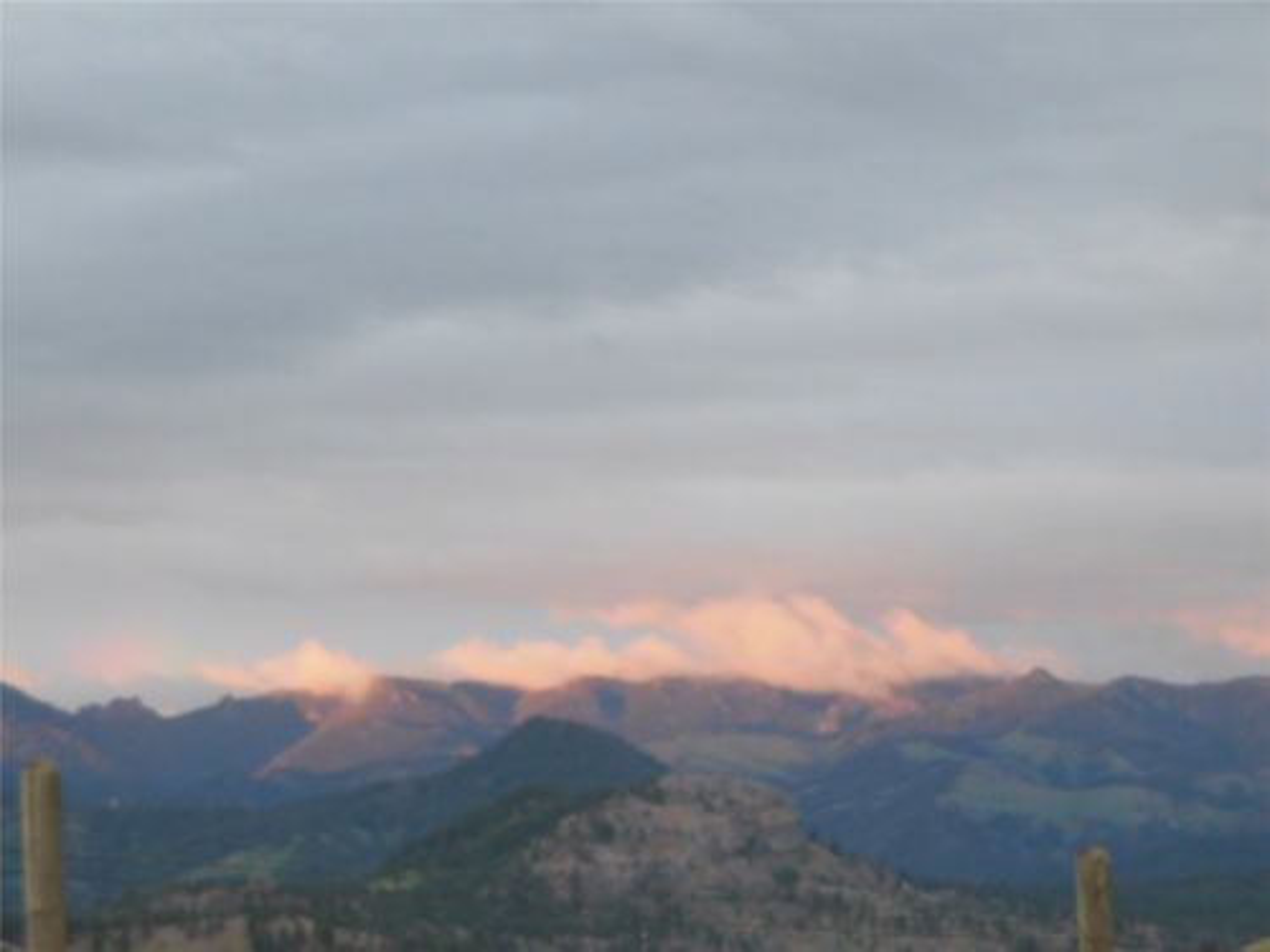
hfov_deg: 11.6
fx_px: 6237
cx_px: 635
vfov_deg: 8.7
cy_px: 476
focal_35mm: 170
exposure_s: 1/30
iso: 320
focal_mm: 30.1
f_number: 5.3
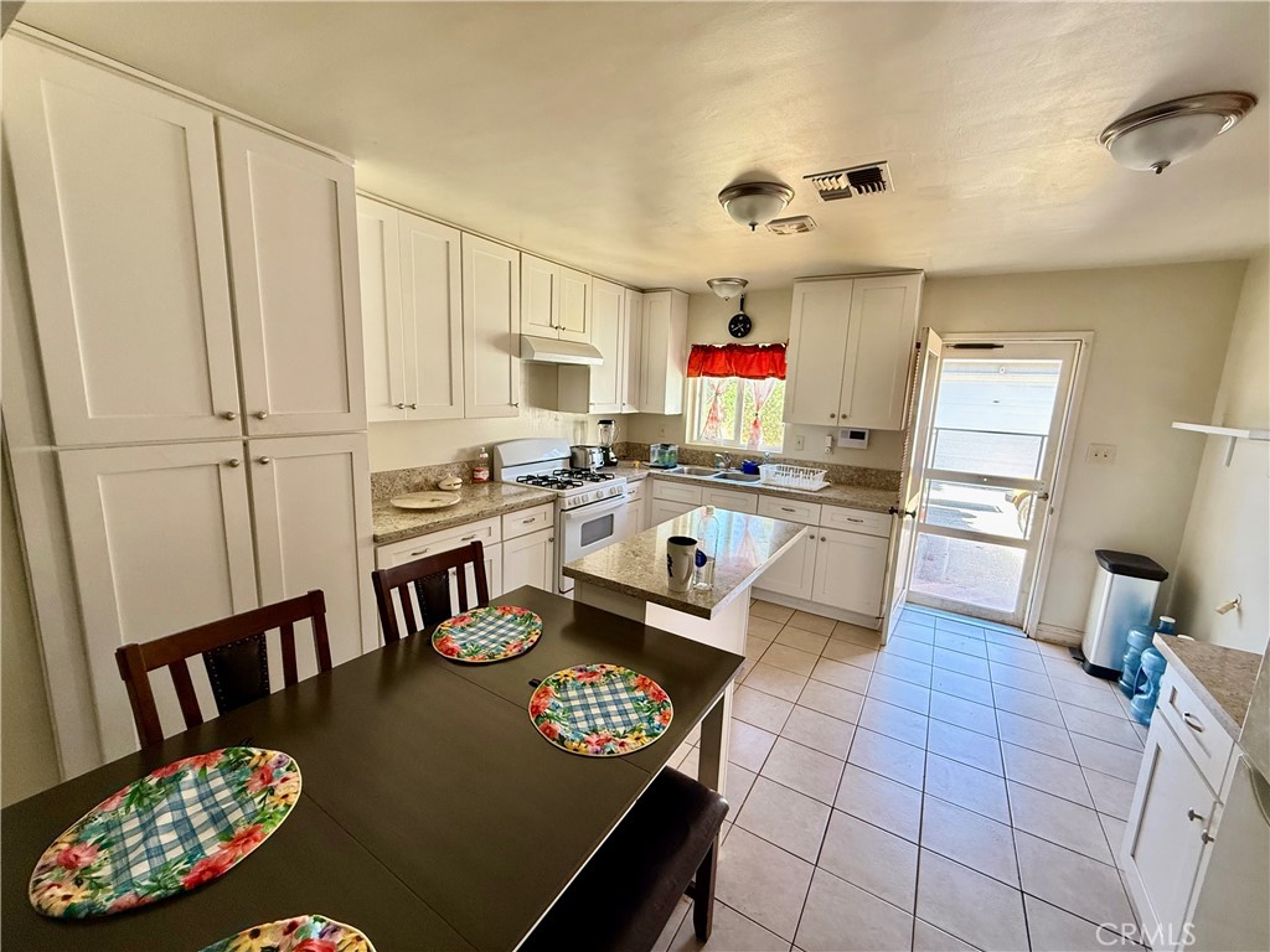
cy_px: 476
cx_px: 635
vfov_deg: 85.7
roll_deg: -2.2
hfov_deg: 102.1
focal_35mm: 14
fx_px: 514
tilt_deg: -9.4
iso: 250
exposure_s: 1/60
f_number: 2.2
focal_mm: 2.22
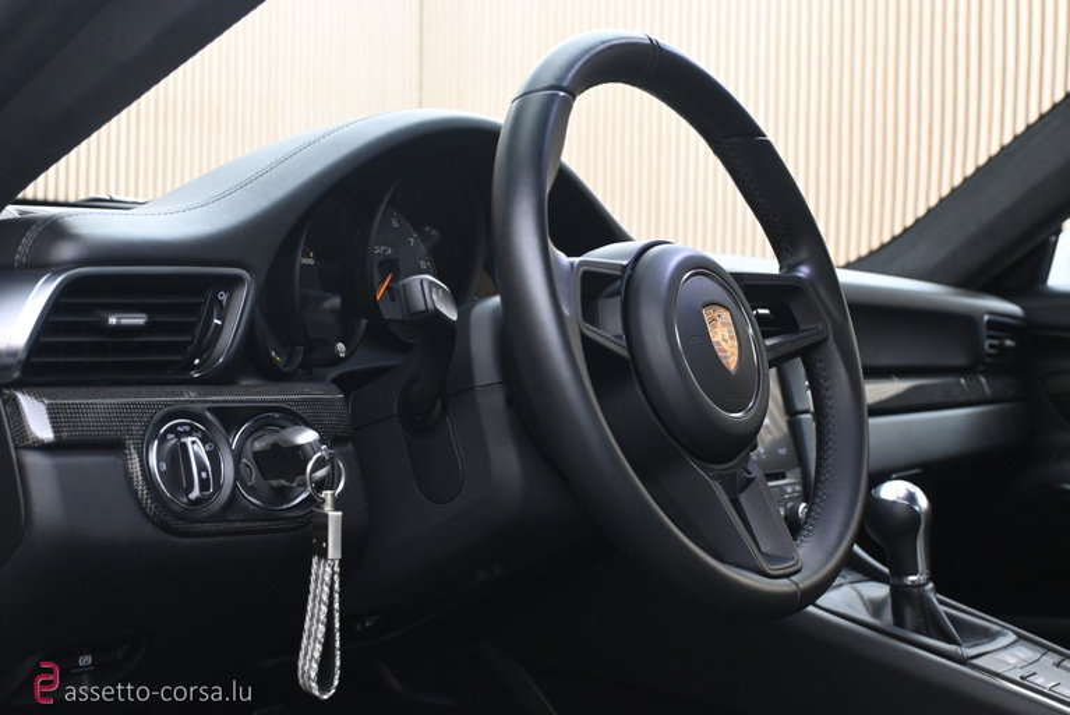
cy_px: 358
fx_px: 1449
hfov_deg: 40.5
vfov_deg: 27.7
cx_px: 535
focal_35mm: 49
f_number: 5
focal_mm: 32.5
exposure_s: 1/25
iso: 2000
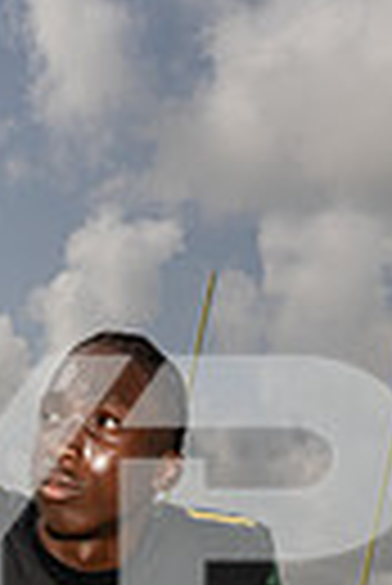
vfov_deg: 21.5
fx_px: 1352
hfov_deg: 16.4
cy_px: 814
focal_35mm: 83
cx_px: 77
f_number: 11
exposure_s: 1/250
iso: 100
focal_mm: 24
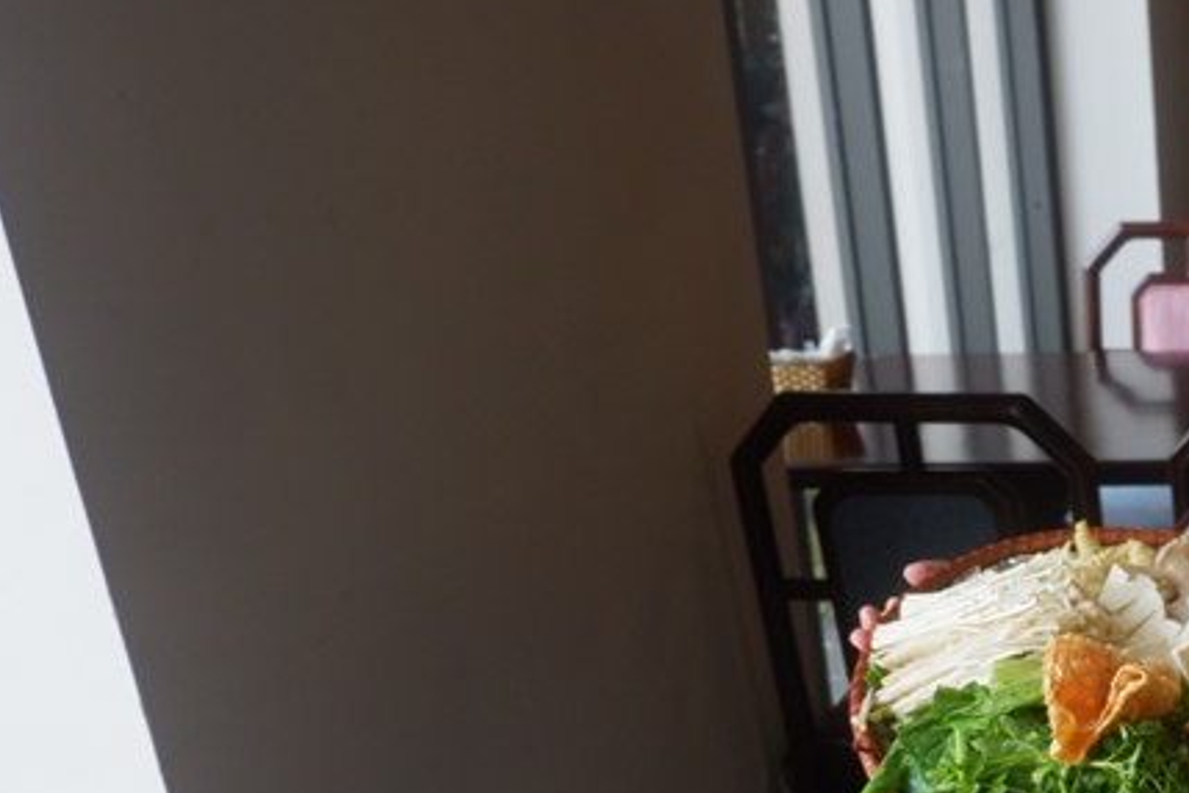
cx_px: 1364
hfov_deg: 31.0
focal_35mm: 56
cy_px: 850
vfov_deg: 22.9
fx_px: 1849
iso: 400
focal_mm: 16
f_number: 4
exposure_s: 1/120
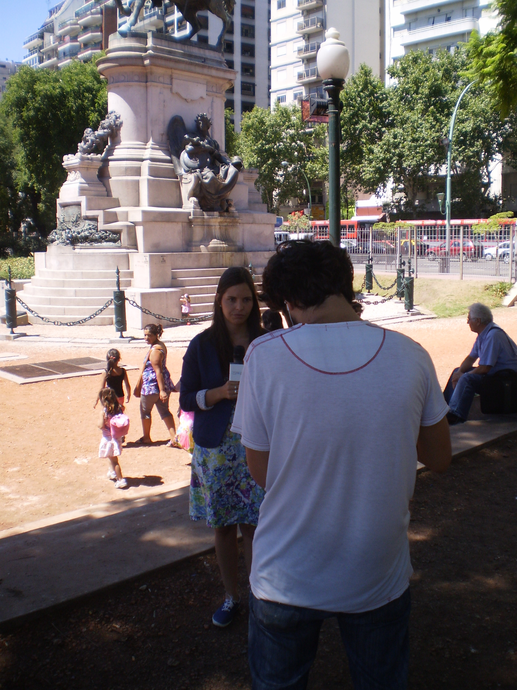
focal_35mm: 36
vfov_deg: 51.4
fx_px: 717
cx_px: 258
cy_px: 345
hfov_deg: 39.7
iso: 64
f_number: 3.1
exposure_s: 1/500
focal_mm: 6.3
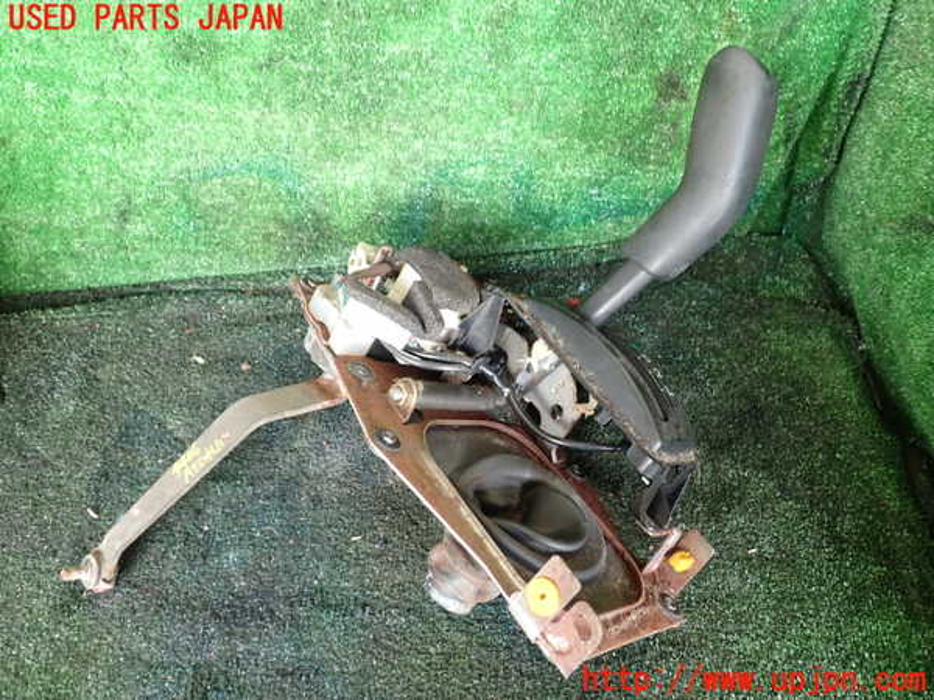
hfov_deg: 60.0
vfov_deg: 46.8
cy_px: 350
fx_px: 809
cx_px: 467
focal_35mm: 30
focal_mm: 5.4
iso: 200
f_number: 2.3
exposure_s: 1/30
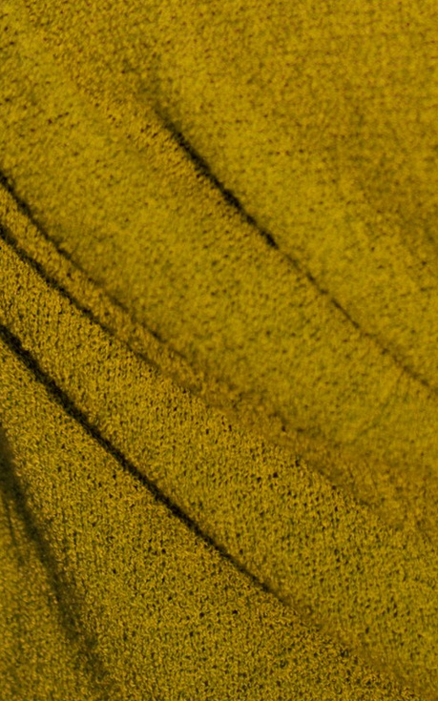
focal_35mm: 266
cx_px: 313
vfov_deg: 7.4
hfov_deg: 4.9
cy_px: -1008
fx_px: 5083
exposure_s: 1/500
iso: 100
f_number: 1.8
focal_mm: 50
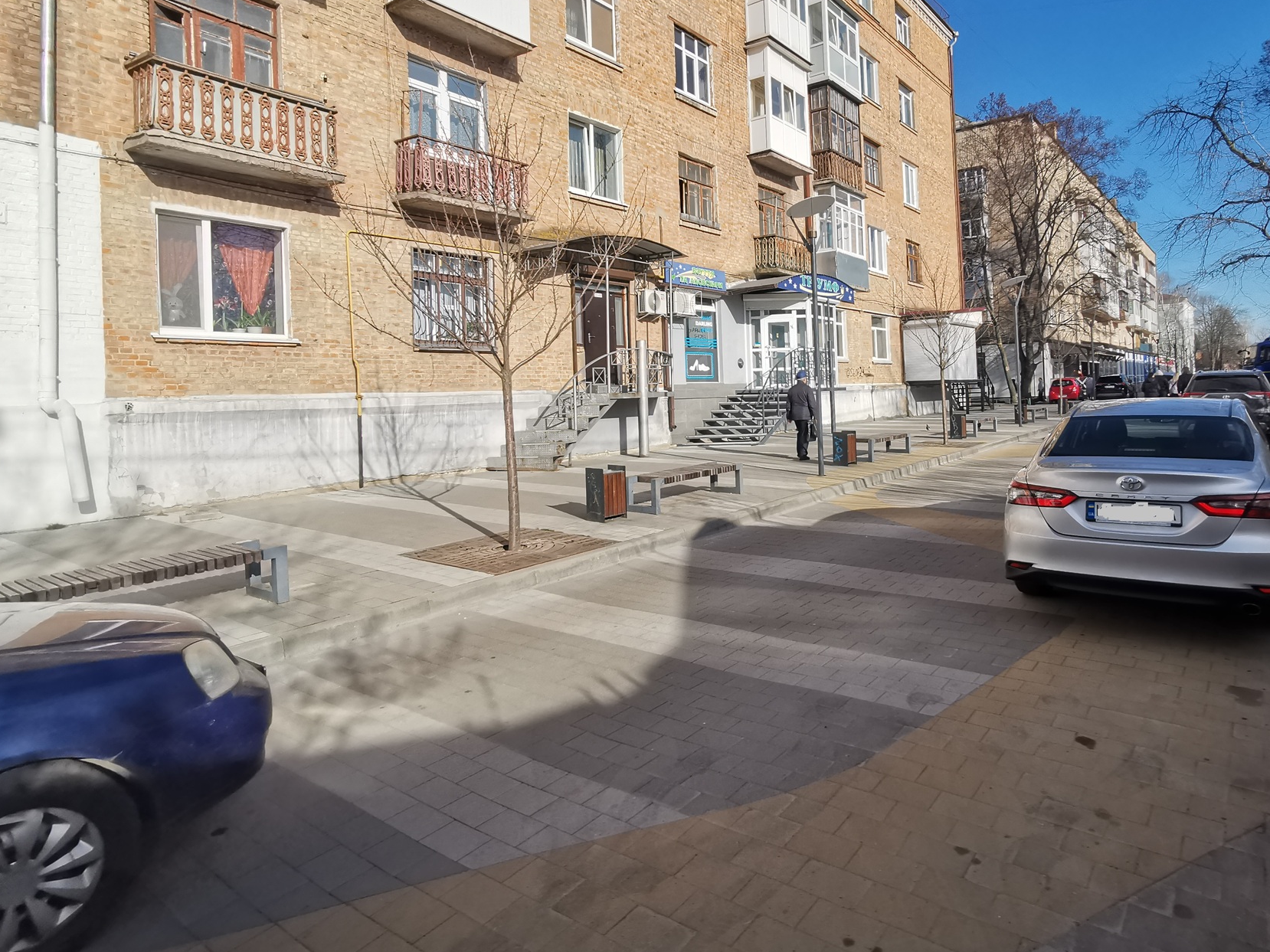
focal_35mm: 21
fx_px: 770
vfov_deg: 62.9
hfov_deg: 78.1
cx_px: 764
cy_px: 381
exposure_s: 1/1623
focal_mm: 2.23
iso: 50
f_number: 2.2
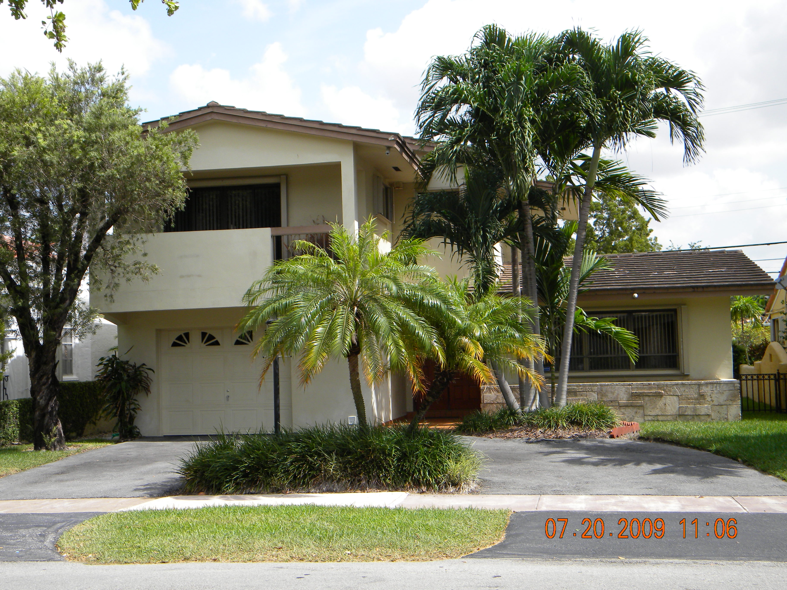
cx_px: 394
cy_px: 295
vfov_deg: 30.9
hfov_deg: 40.4
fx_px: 1069
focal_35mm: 47
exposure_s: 1/606
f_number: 3.9
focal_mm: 8.6
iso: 80
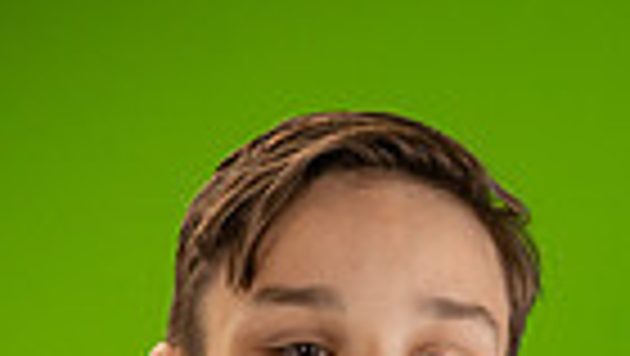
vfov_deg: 5.3
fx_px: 3661
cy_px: 964
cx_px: 353
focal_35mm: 219
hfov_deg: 9.8
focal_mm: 42
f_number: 20
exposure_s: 1/60
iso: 800
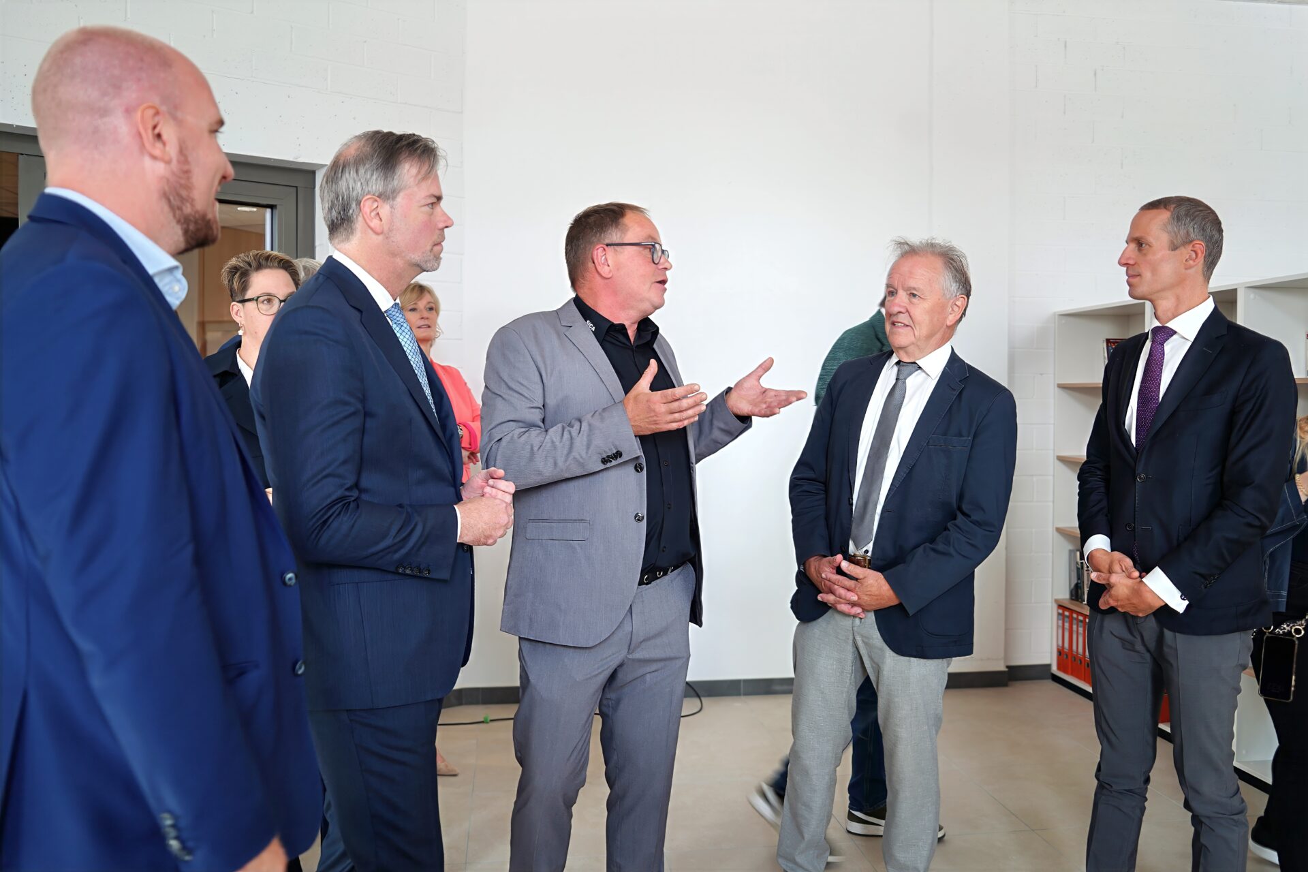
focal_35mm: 28
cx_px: 654
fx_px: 1017
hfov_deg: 65.5
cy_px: 436
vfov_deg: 46.4
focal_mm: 28
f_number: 3.2
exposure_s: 1/40
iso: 100
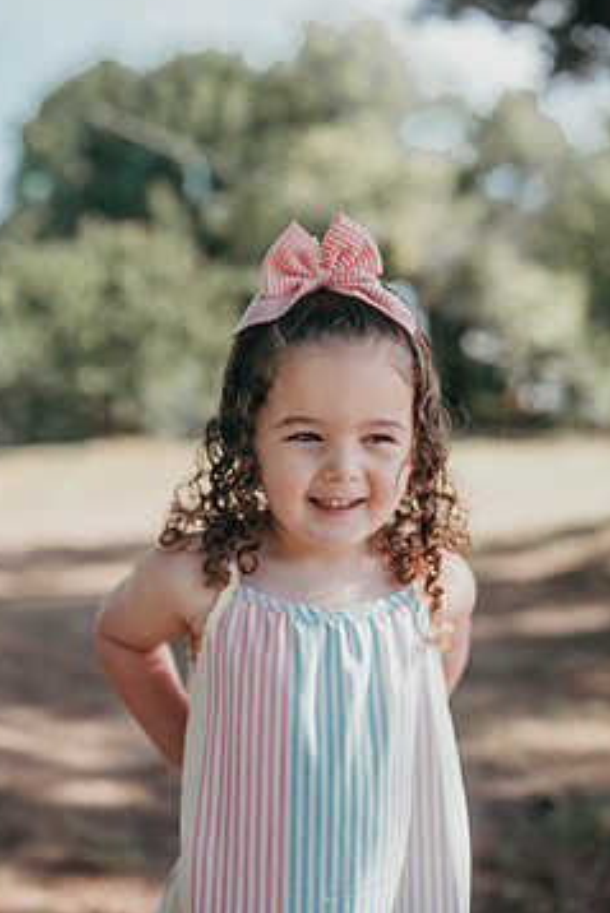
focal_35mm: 44
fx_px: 1117
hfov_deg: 30.5
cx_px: 283
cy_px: 451
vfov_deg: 44.5
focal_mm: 35
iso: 50
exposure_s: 1/1000
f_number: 1.8
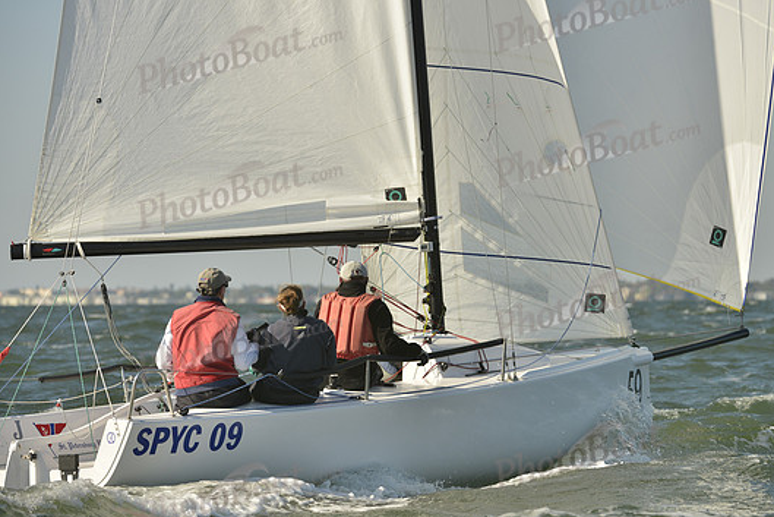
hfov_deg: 8.5
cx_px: 420
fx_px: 5183
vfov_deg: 5.7
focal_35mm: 241
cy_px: 247
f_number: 6.3
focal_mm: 220
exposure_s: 1/1250
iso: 280
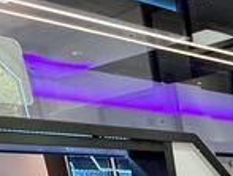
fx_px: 513
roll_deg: +1.0
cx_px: 379
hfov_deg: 20.6
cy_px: 420
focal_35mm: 76
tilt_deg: -22.1
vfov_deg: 13.9
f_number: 2.2
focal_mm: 2.22
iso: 250
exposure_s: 1/100
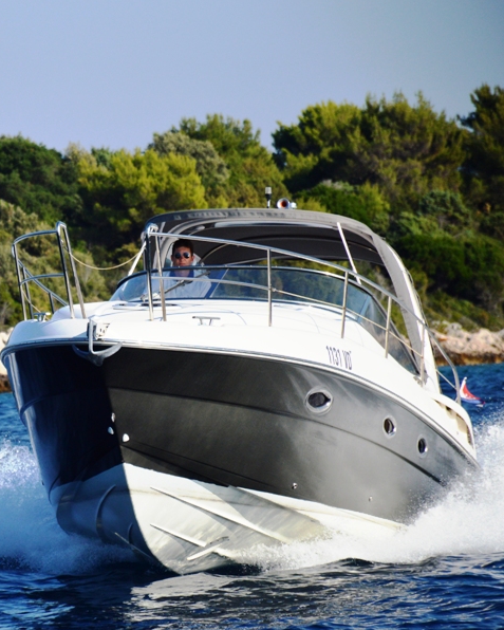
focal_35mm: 298
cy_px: 315
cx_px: 42
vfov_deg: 6.5
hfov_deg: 5.2
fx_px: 5555
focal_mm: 140
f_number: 5.6
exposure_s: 1/3200
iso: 320
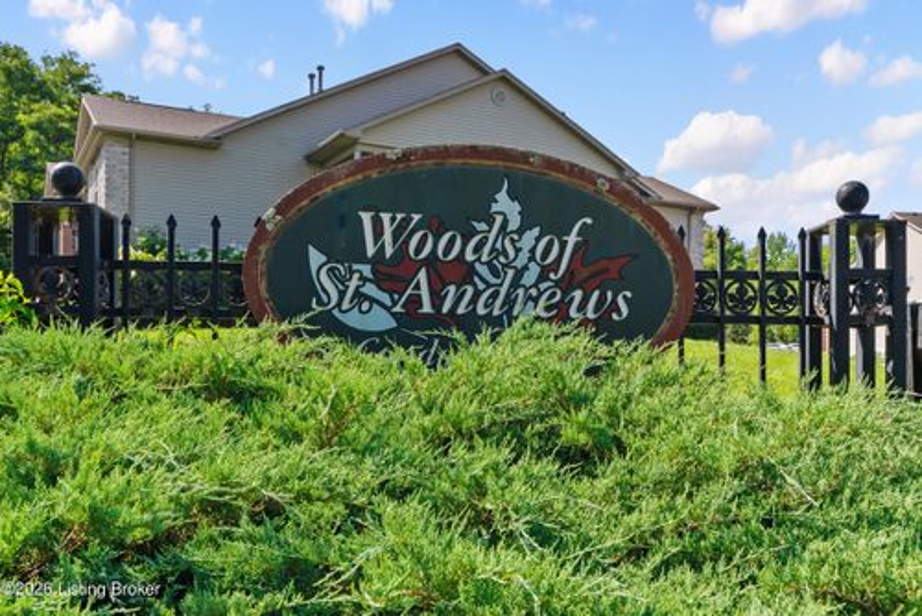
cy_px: 308
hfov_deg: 54.4
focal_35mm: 35
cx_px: 461
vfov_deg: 37.9
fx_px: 897
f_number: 11
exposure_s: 1/60
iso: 400
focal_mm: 35
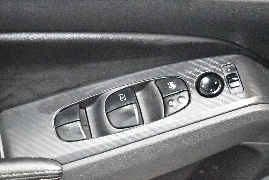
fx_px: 616
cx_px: 134
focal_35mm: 82
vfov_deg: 16.6
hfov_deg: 24.6
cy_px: 90
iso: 32000
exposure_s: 1/160
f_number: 5.6
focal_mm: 55
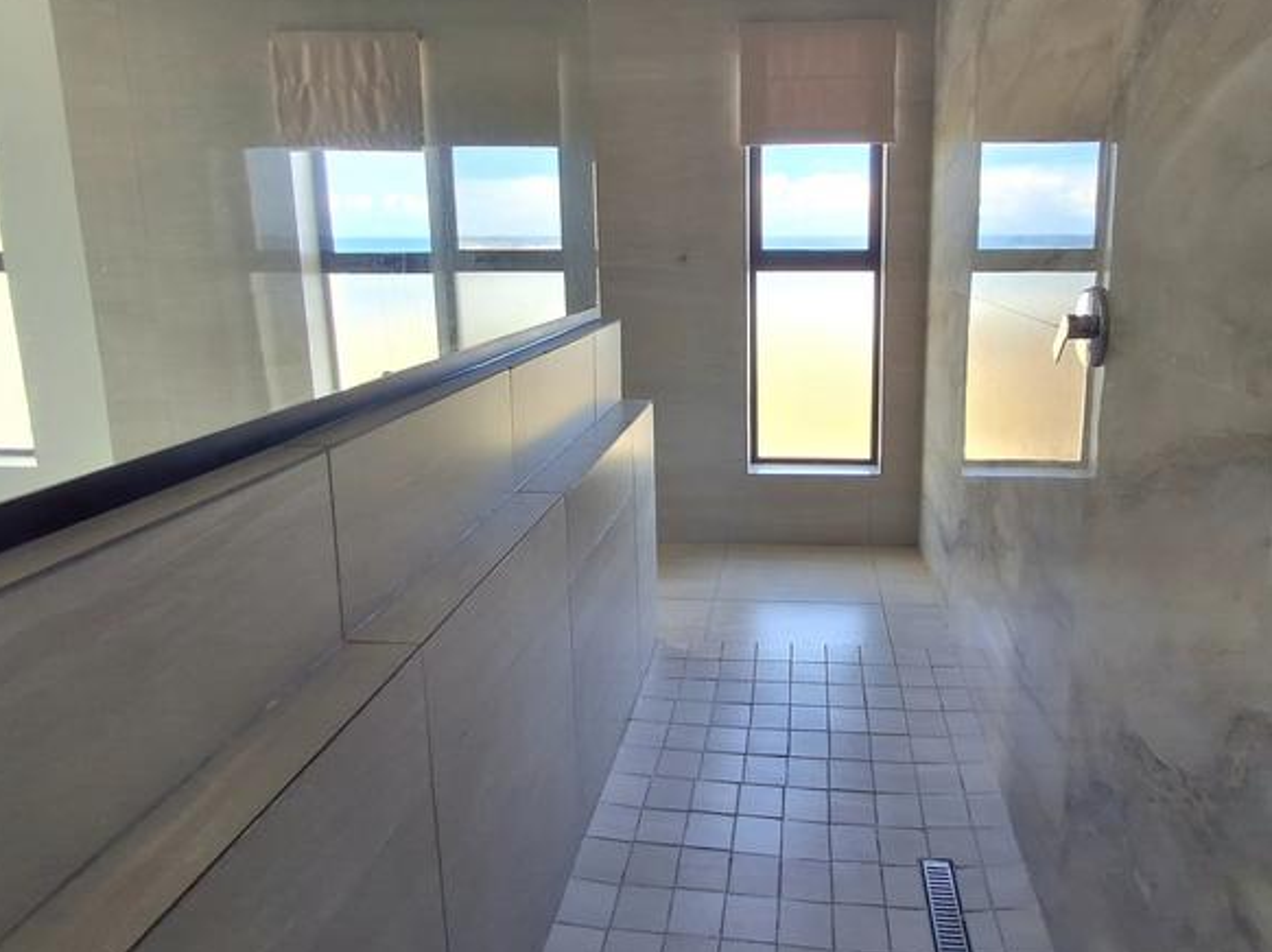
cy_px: 395
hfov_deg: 75.7
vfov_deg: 60.7
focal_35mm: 22
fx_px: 808
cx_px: 756
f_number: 2.2
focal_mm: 1.64
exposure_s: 1/149
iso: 40
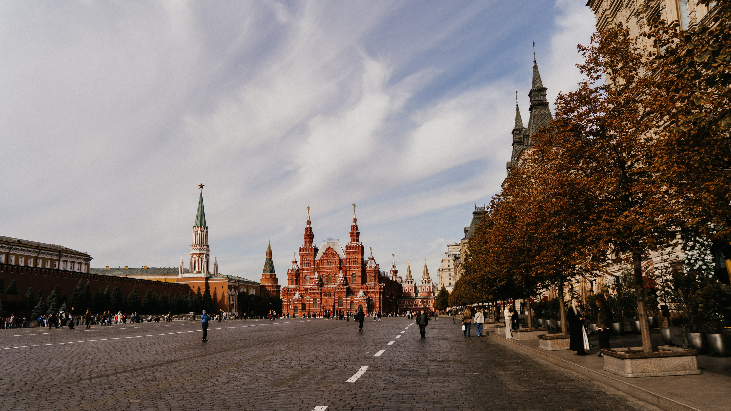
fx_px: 504
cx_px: 361
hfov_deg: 71.9
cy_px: 246
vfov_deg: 44.2
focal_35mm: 26
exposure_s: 1/500
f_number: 4
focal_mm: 24
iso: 100
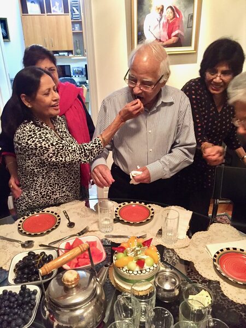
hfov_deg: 48.2
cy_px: 164
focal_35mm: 29
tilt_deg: -21.3
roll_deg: +2.3
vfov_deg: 61.7
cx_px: 123
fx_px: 275
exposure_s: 1/15
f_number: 2.2
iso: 400
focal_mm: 4.15
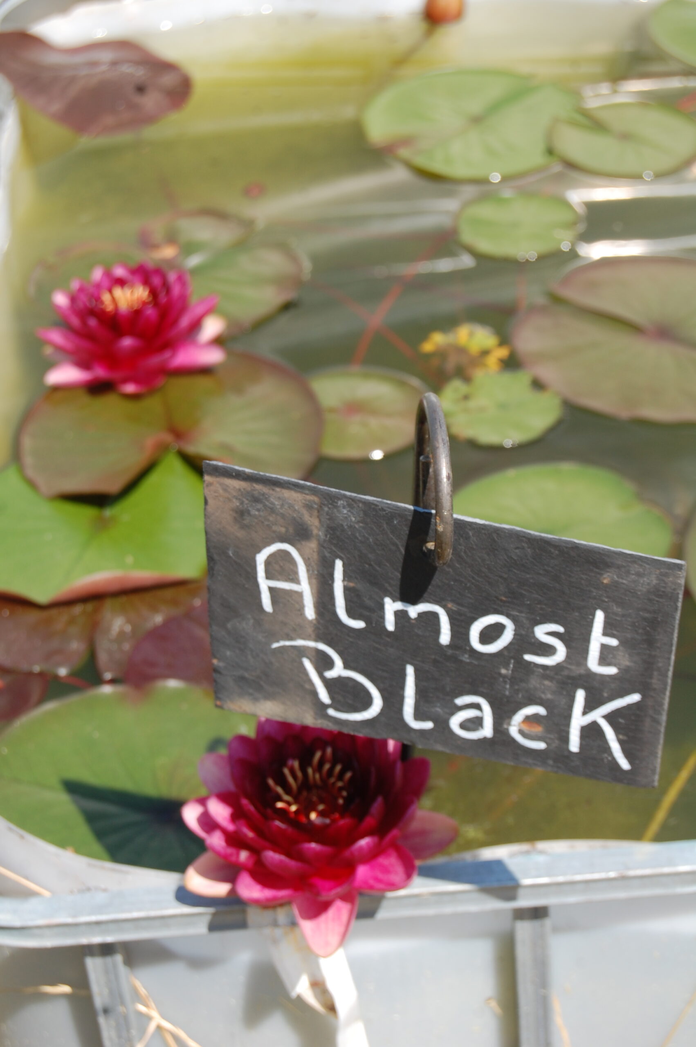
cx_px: 348
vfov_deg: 24.6
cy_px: 524
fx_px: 2397
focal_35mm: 82
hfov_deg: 16.5
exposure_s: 1/250
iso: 200
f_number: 8
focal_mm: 55
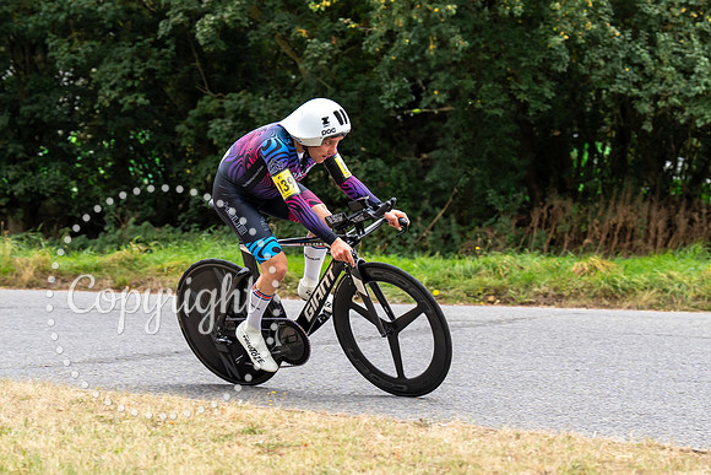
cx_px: 338
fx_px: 2107
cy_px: 222
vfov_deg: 12.8
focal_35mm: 107
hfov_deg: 19.2
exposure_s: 1/1000
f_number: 4
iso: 640
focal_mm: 76
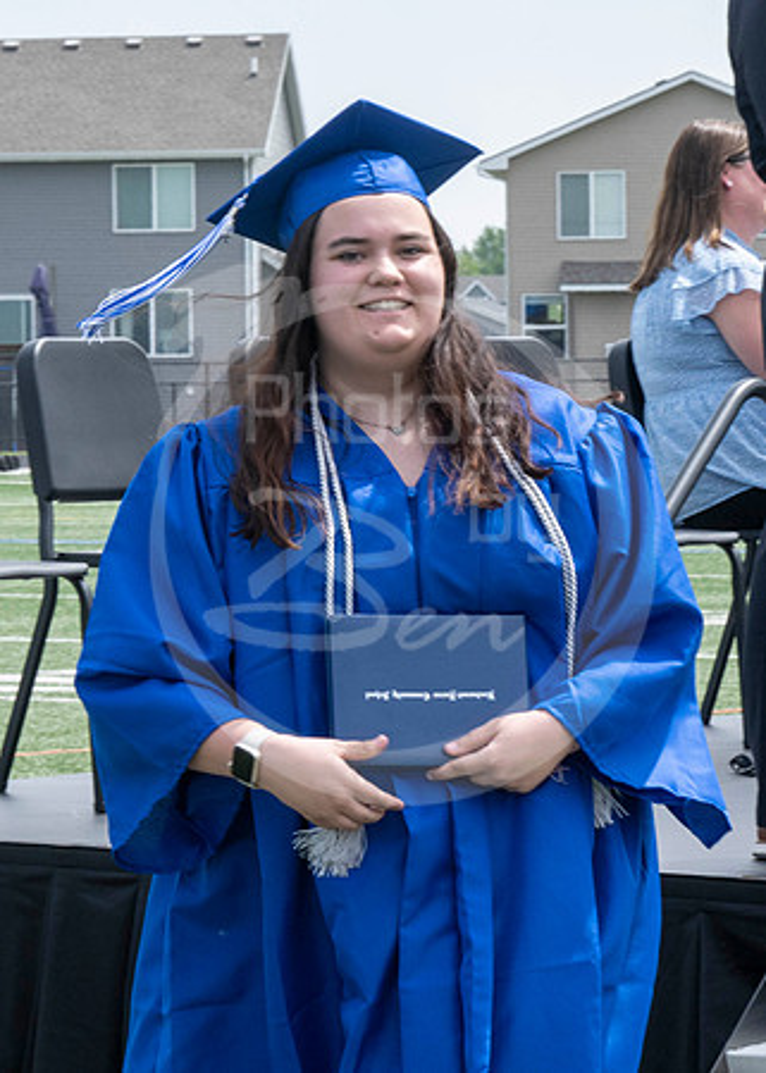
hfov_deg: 7.0
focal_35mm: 206
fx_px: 6279
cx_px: 25
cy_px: 360
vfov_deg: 9.8
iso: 200
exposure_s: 1/250
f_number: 13
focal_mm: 70
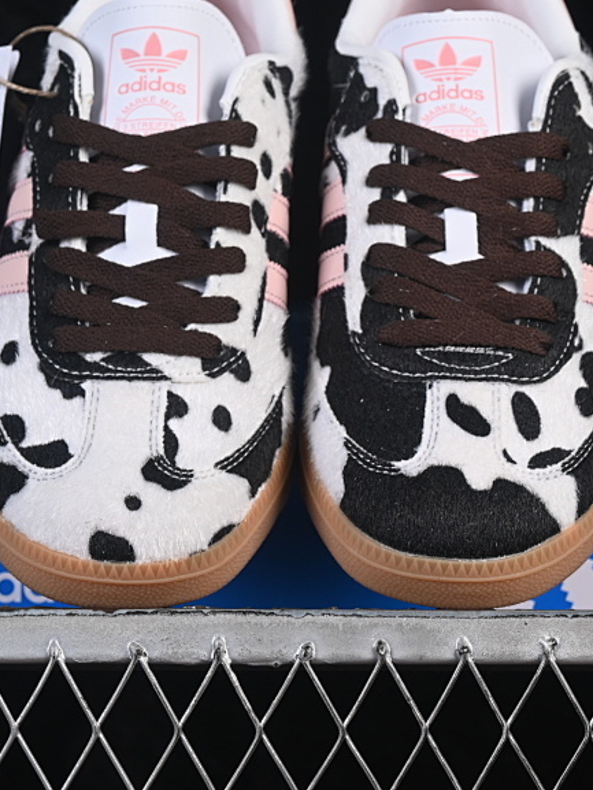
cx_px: 318
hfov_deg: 11.0
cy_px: 301
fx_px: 3082
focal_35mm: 135
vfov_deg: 14.6
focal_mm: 50
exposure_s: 1/80
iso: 160
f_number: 8
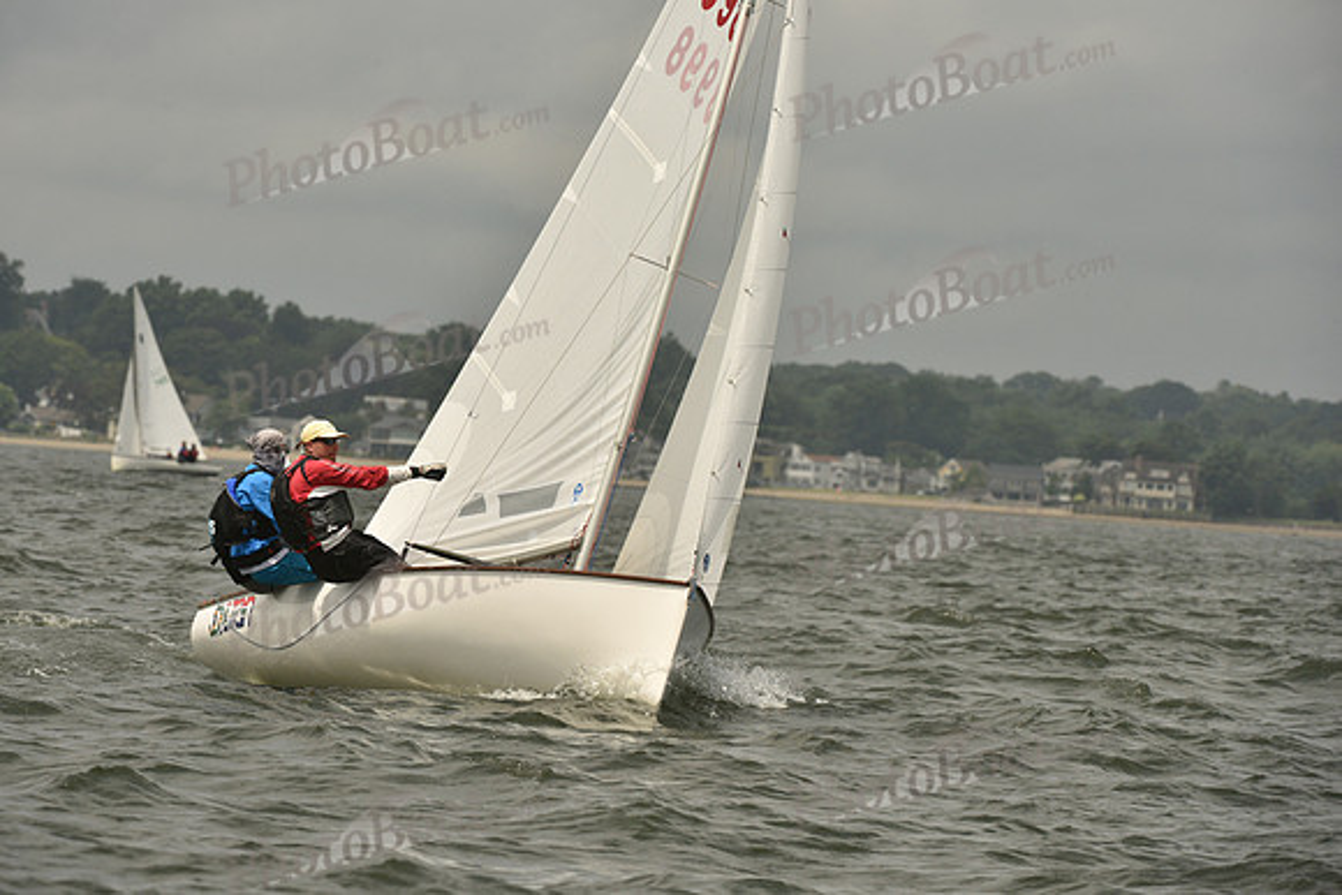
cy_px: 448
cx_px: 671
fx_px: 11185
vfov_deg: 4.6
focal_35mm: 300
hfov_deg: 6.9
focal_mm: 300
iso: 320
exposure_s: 1/1250
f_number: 9
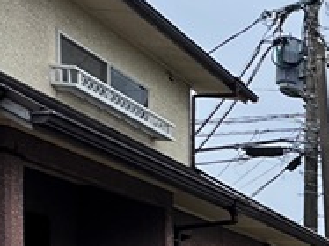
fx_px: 570
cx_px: 646
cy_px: 378
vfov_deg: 20.5
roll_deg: -1.1
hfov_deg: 19.5
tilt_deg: -1.2
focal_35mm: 60
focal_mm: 2.22
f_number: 2.2
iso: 40
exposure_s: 1/849
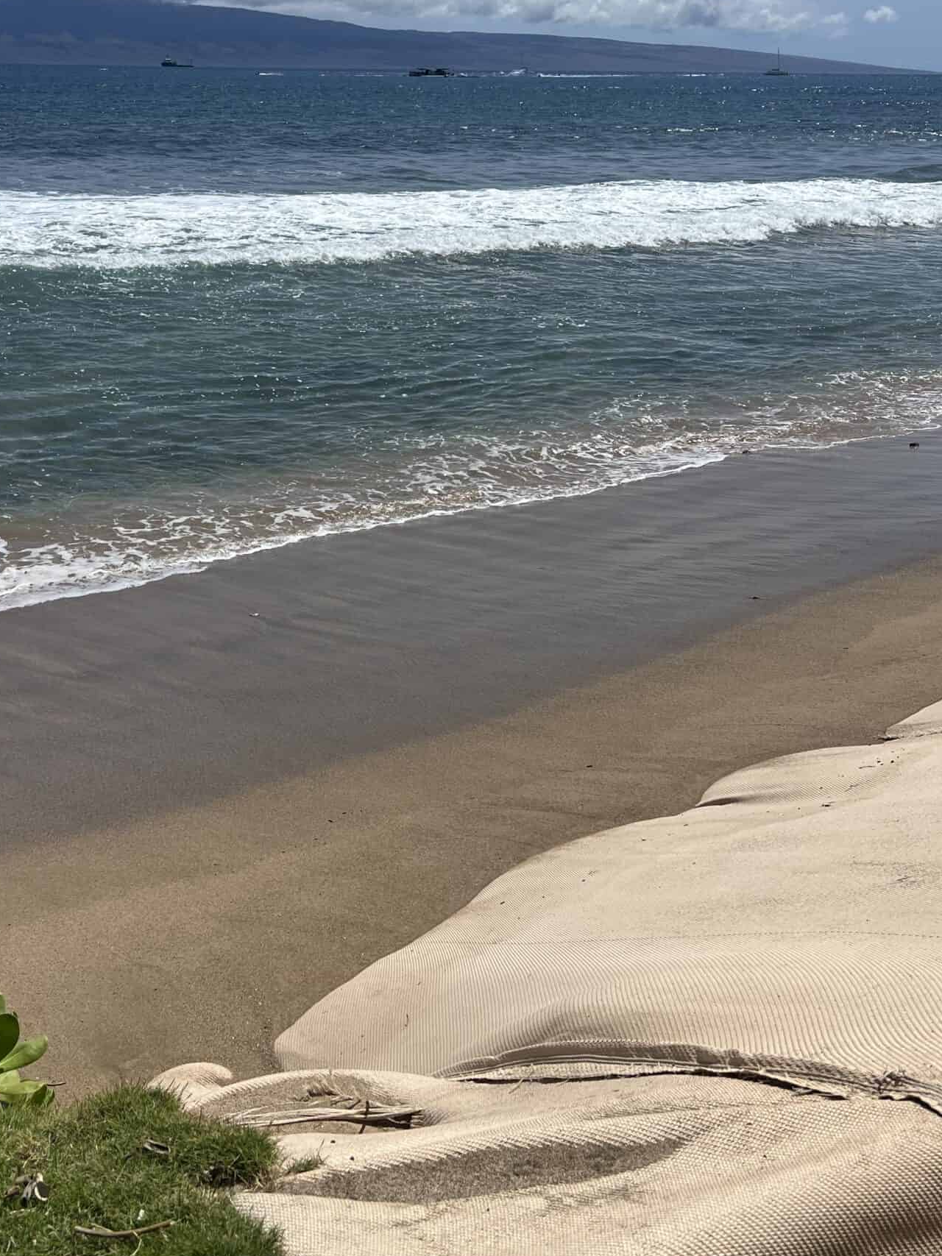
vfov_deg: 47.5
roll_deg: -1.0
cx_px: 295
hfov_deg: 36.3
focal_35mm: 39
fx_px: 1415
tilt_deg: -14.9
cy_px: 477
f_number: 1.5
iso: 50
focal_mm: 5.7
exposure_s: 1/11364
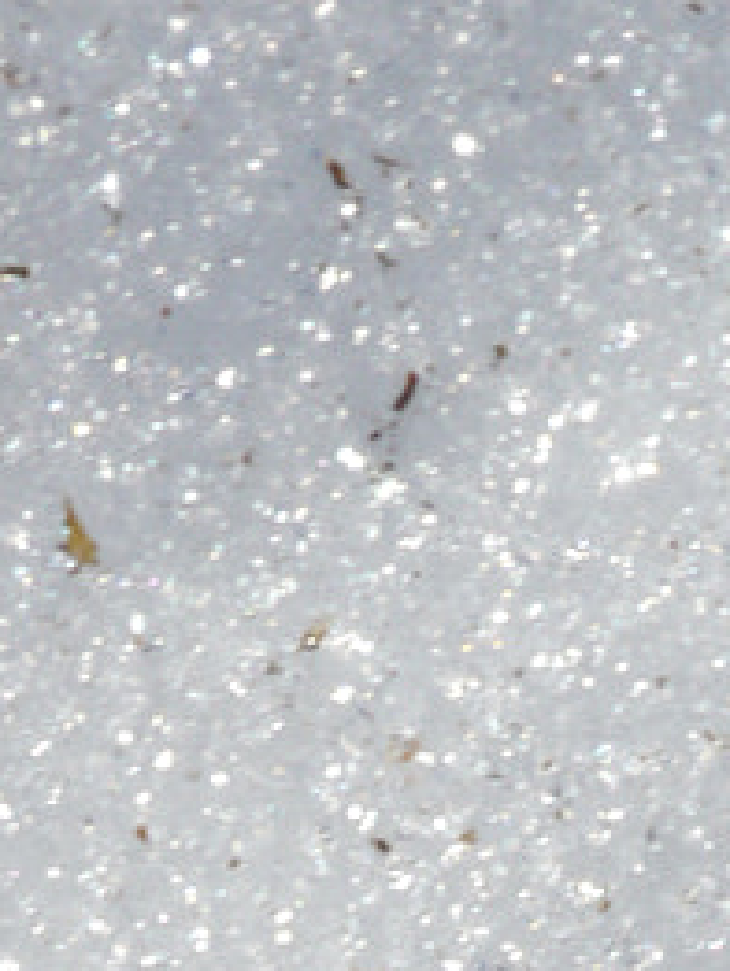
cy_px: 2579
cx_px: 1353
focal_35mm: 244
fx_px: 6850
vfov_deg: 7.4
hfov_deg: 6.0
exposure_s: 1/100
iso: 160
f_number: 16
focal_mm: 20
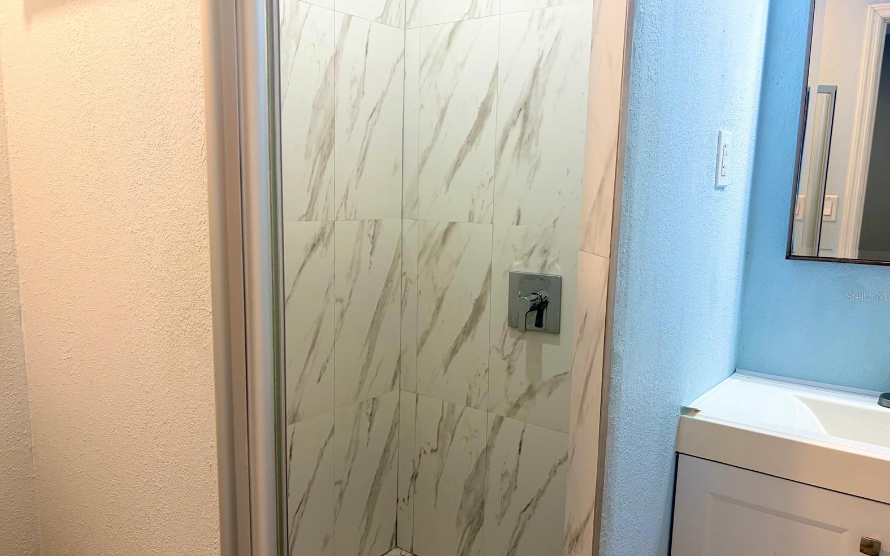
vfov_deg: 44.5
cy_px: 296
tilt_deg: -9.4
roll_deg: -1.1
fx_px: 679
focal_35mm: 28
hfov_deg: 66.5
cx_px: 447
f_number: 1.6
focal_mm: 5.96
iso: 64
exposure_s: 1/60
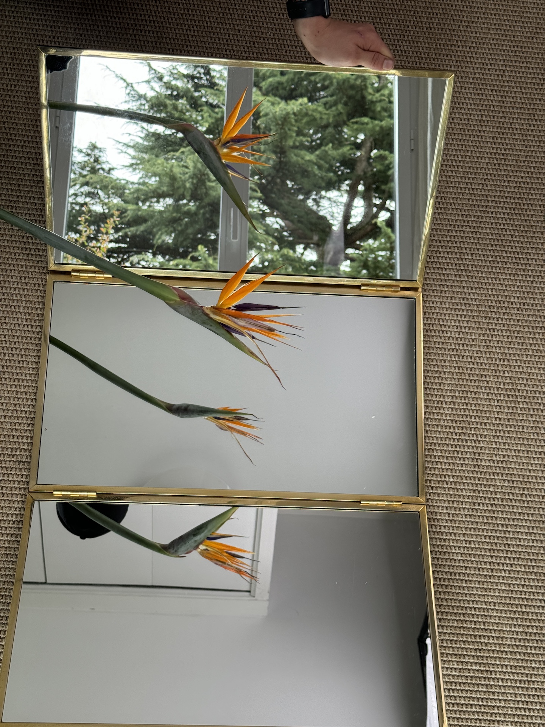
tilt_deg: -73.0
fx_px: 1008
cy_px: 364
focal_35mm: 48
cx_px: 272
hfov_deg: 30.3
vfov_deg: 39.7
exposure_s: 1/253
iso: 64
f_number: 1.78
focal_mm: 6.86
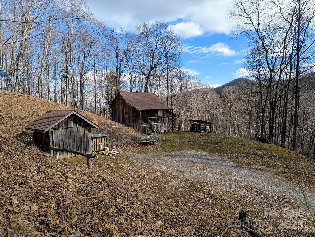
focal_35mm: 24
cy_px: 118
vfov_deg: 56.9
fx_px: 219
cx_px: 158
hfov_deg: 71.5
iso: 40
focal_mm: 6.81
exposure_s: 1/1471
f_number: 1.85
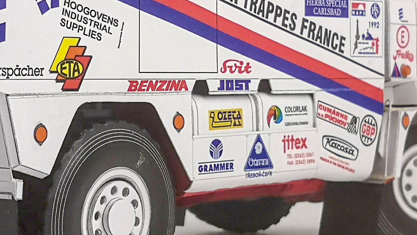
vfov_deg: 10.4
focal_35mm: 116
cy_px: -7
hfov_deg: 18.4
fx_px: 1283
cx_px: 138
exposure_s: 1/190
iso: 50
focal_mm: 3.95
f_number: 1.8
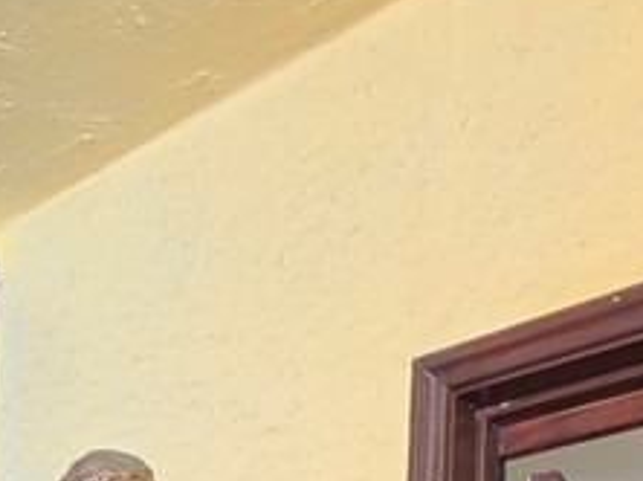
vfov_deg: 18.5
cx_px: 214
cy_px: 887
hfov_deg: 32.0
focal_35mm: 60
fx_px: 1113
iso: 200
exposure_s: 1/60
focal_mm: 2.2
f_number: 1.9
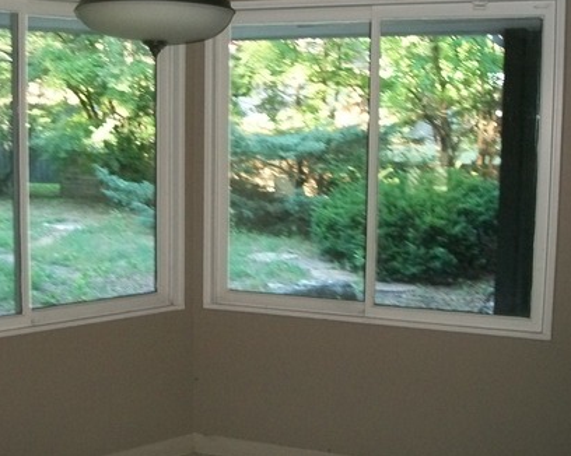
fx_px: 828
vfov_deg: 30.8
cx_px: 223
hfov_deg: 37.9
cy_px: 227
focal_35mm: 49
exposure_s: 1/30
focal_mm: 5.7
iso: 200
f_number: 2.9
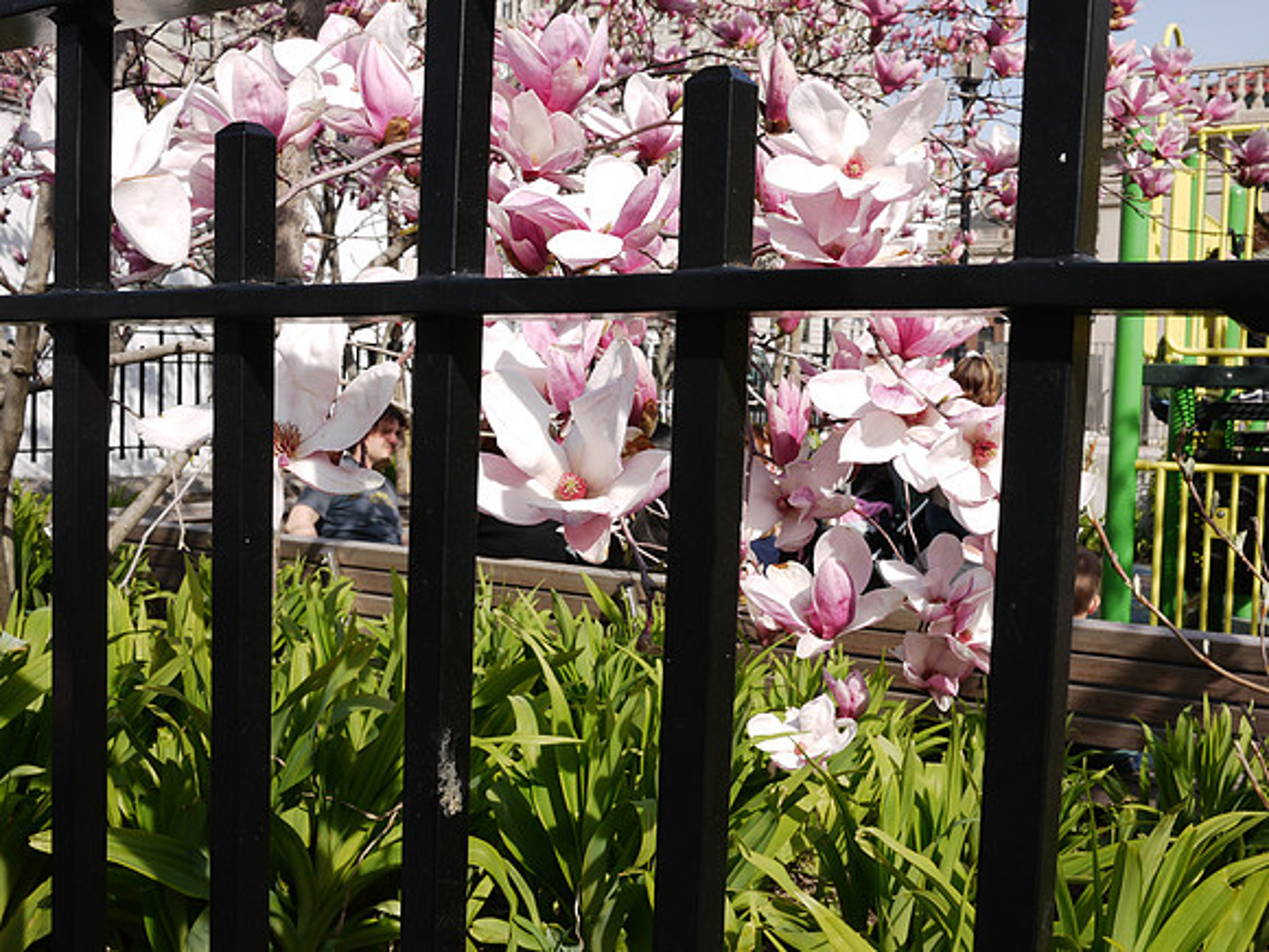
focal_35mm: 40
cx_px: 634
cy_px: 476
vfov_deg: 36.0
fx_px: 1466
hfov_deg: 46.8
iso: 100
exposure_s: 1/125
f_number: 11
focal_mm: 20
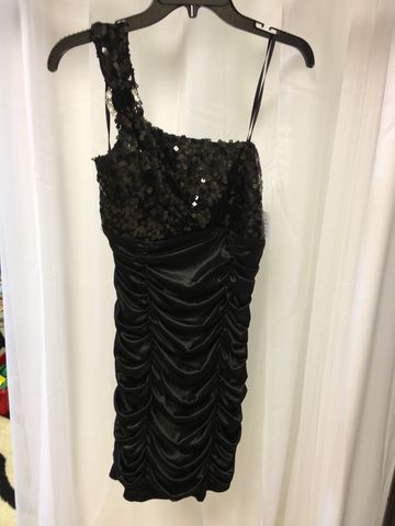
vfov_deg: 52.6
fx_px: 533
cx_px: 198
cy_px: 263
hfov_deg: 40.7
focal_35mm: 35
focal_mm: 4.28
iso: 125
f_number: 2.4
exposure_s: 1/20
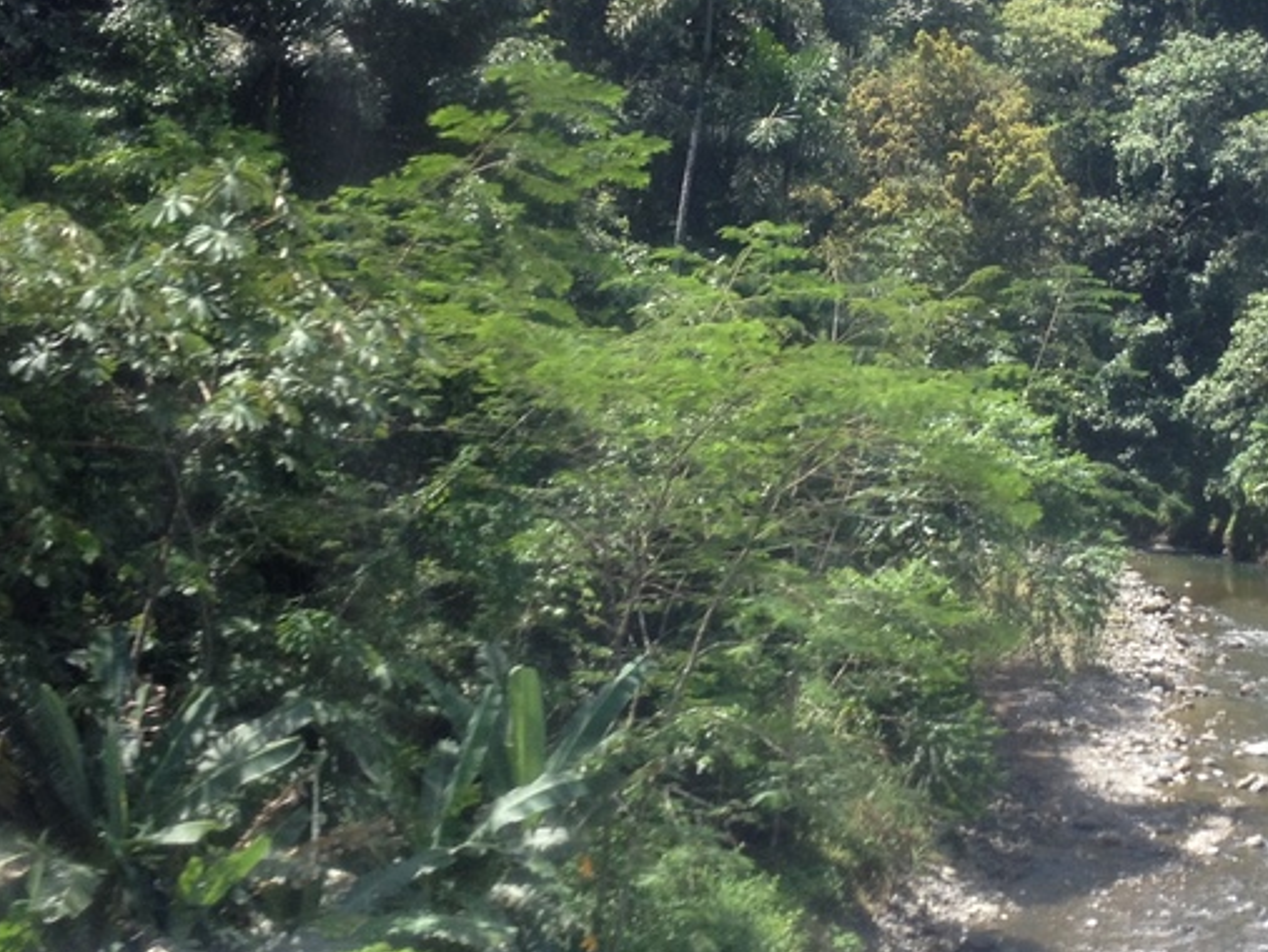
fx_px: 3042
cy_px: 408
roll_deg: +2.0
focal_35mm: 83
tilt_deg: -12.7
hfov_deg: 23.3
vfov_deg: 17.8
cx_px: 932
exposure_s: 1/253
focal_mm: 4.28
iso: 50
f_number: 2.4
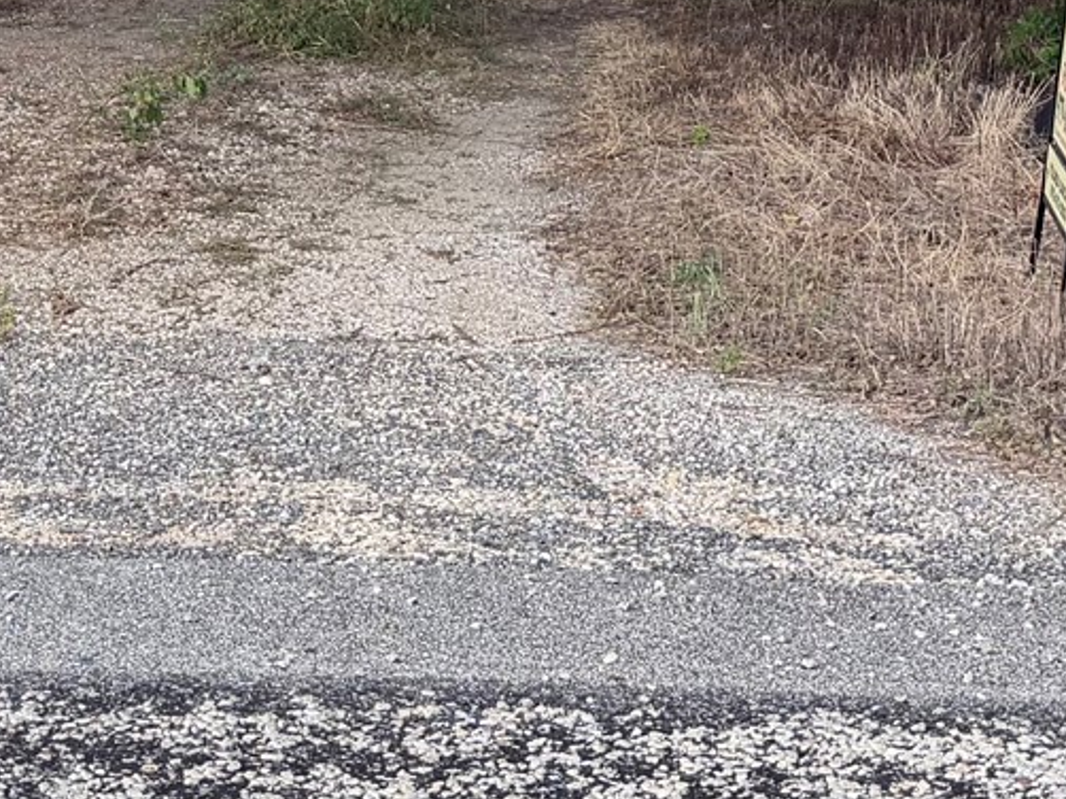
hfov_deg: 19.9
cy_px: -351
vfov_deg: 14.2
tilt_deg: -1.4
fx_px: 3016
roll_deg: +0.2
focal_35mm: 98
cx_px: 236
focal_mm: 6.76
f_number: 1.78
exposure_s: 1/1075
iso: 80
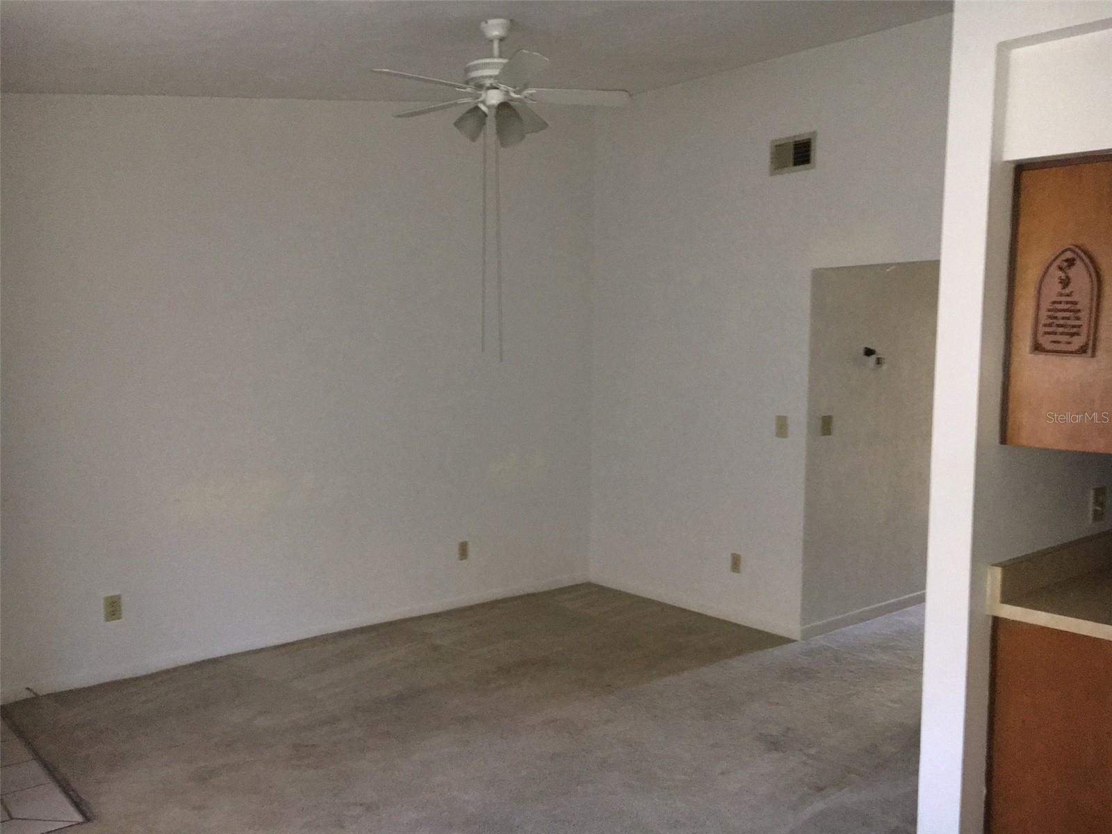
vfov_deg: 48.2
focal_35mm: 29
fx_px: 932
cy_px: 417
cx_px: 556
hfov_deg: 61.7
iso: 250
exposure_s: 1/16
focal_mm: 4.15
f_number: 2.2
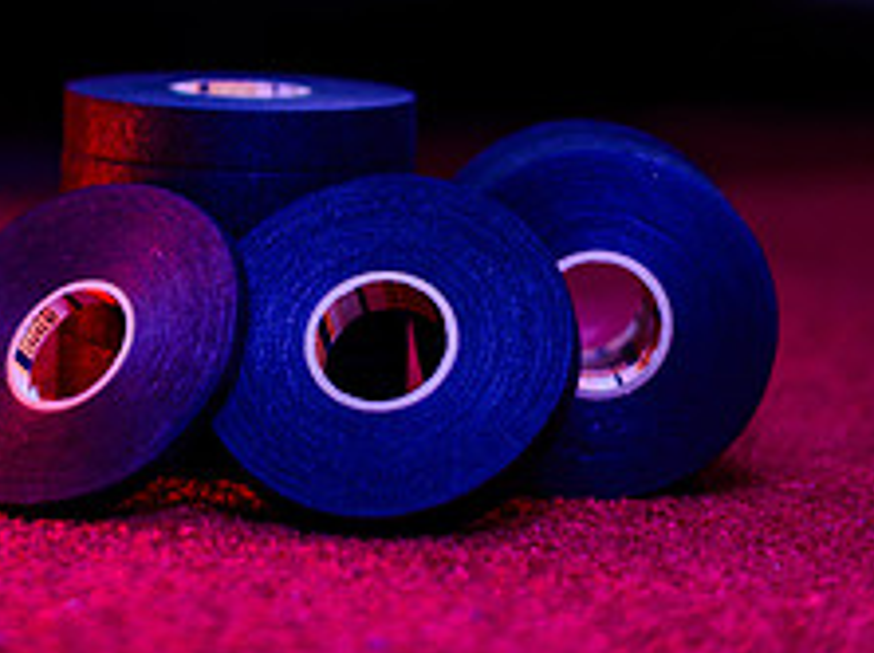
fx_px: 3682
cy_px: -61
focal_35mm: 146
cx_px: 98
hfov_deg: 13.4
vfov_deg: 10.0
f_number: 1.4
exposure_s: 1/60
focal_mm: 58
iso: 400
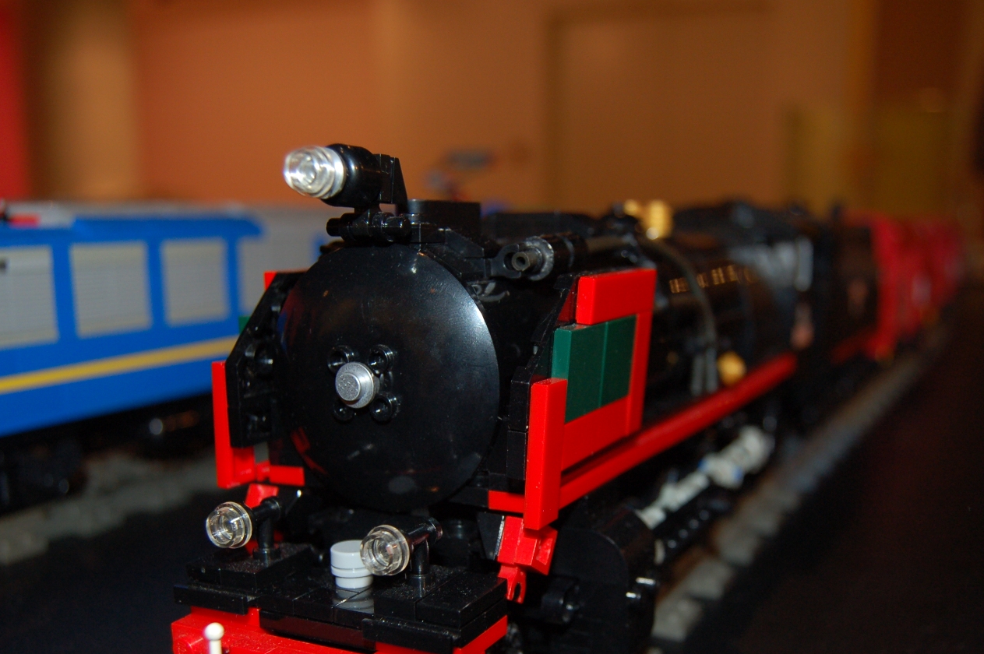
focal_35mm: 38
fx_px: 1038
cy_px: 413
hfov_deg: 50.6
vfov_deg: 34.8
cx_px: 552
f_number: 3.8
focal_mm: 20
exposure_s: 1/60
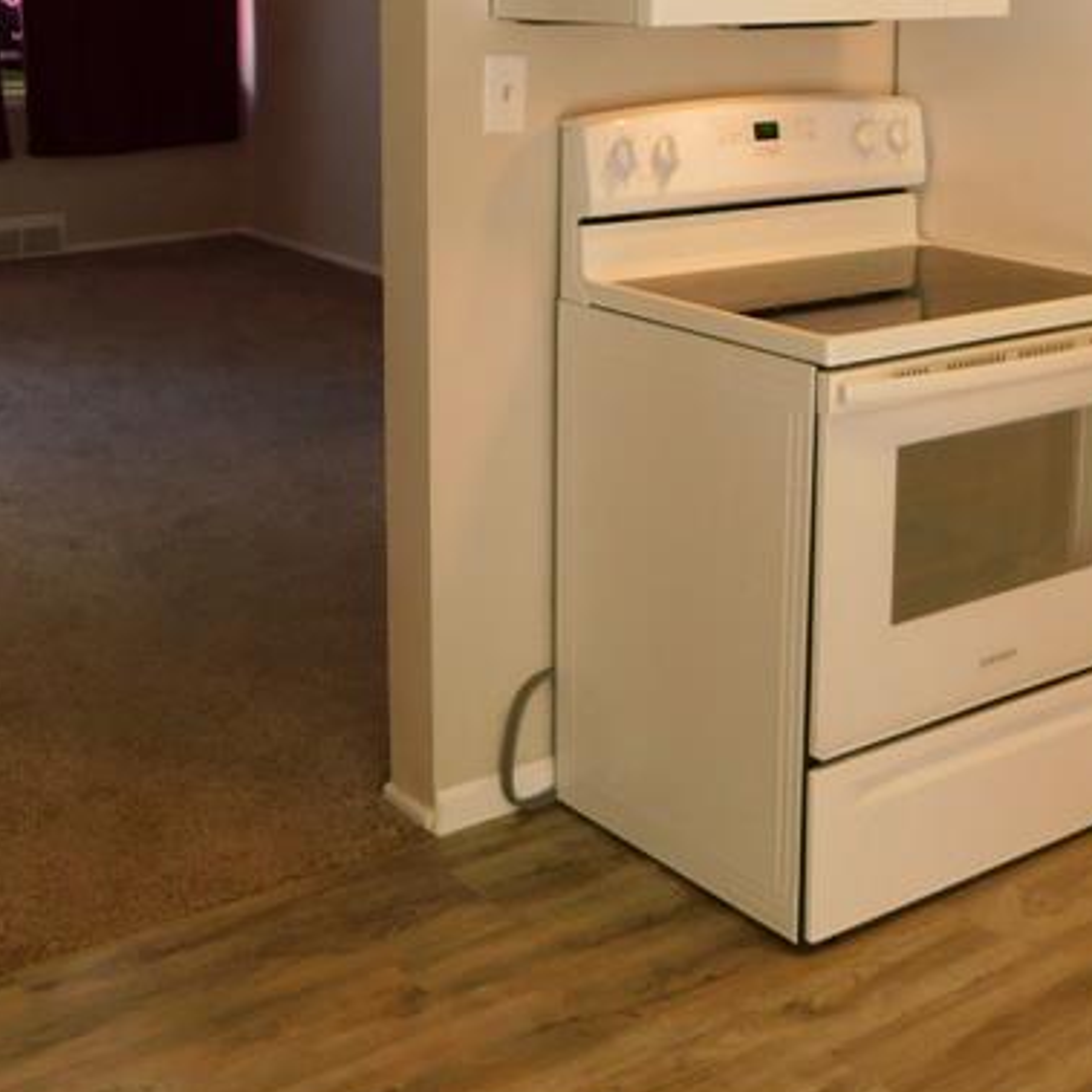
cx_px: 670
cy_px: 251
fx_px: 1963
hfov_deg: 31.0
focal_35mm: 55
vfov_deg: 30.5
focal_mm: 4
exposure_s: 1/30
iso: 140
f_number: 3
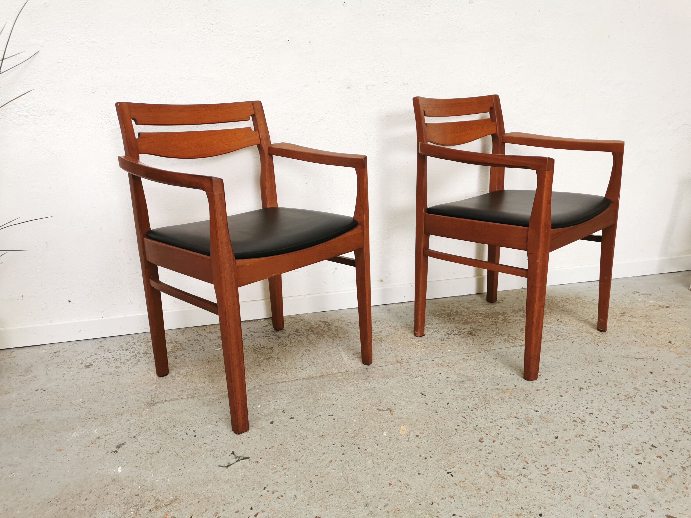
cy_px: 259
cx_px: 346
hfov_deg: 65.3
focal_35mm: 27
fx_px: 539
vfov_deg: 51.4
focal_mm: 5.58
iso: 125
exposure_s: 1/50
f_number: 1.8
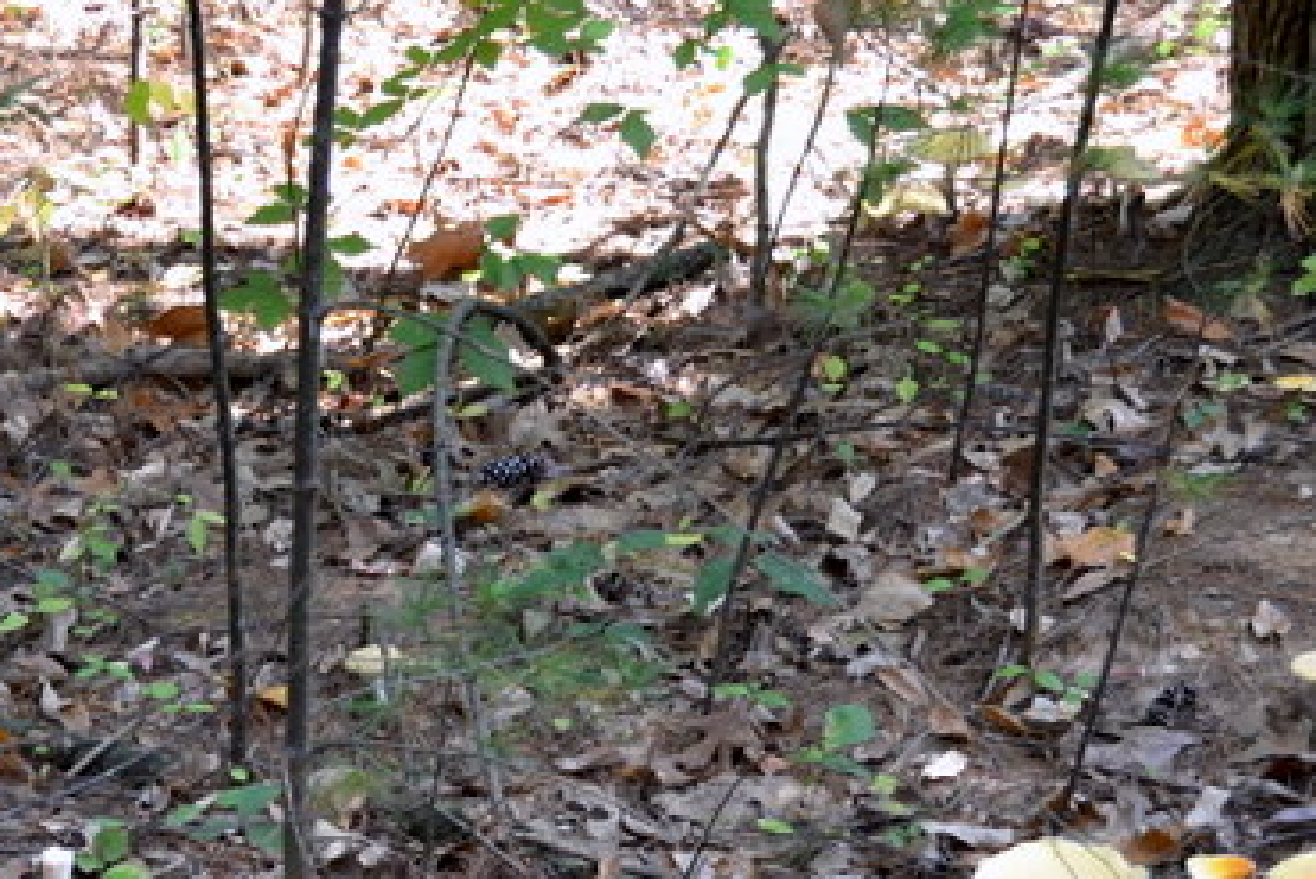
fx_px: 3949
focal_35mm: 108
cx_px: 633
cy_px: 625
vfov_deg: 12.7
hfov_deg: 18.9
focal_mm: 26
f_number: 4.5
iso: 400
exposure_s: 1/80
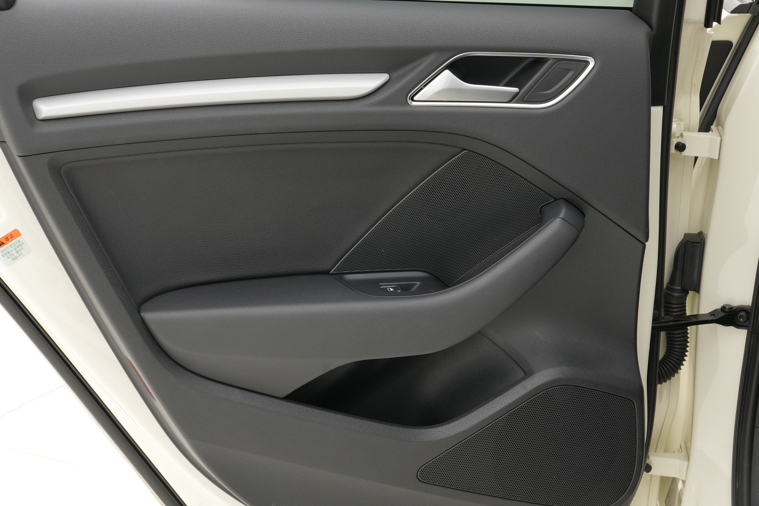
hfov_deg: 30.9
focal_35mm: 65
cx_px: 321
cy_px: 273
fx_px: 1370
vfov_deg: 20.9
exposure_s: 1/50
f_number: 8
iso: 640
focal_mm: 35.2
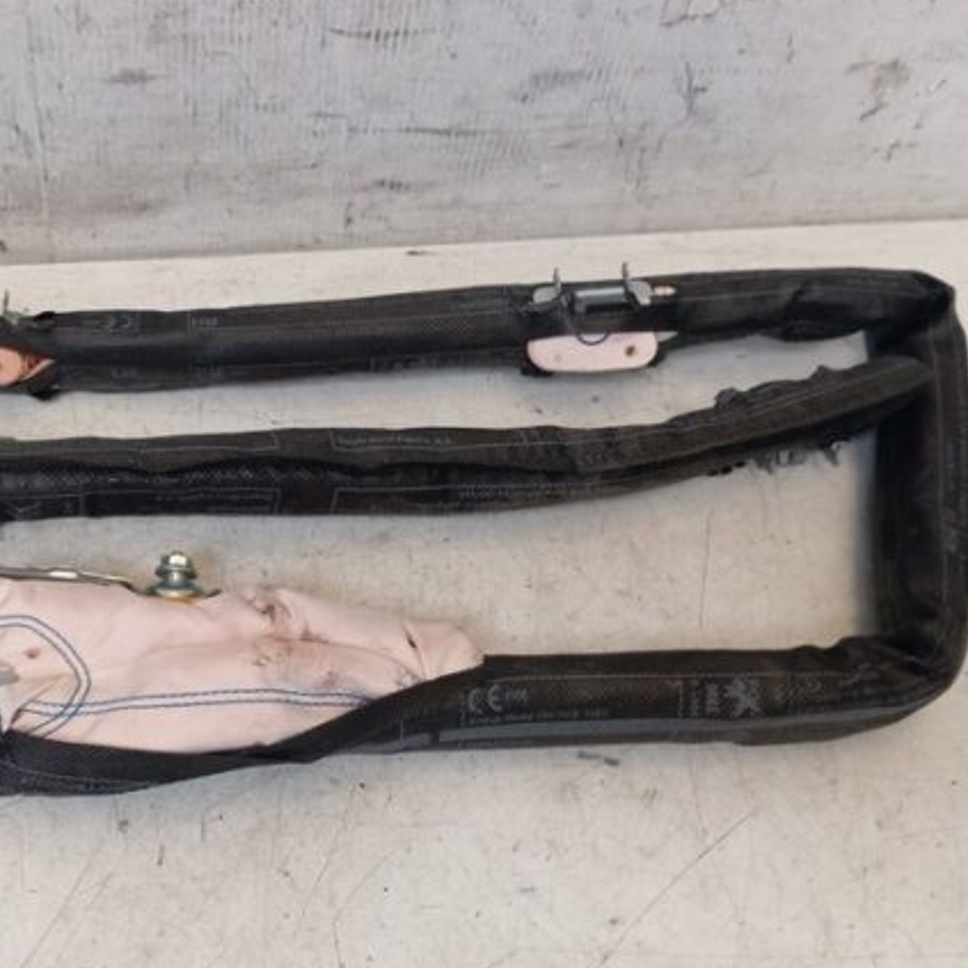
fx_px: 1297
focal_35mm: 41
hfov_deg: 39.5
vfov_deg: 40.9
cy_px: 518
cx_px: 215
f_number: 1.8
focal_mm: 4.22
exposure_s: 1/33.3
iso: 549
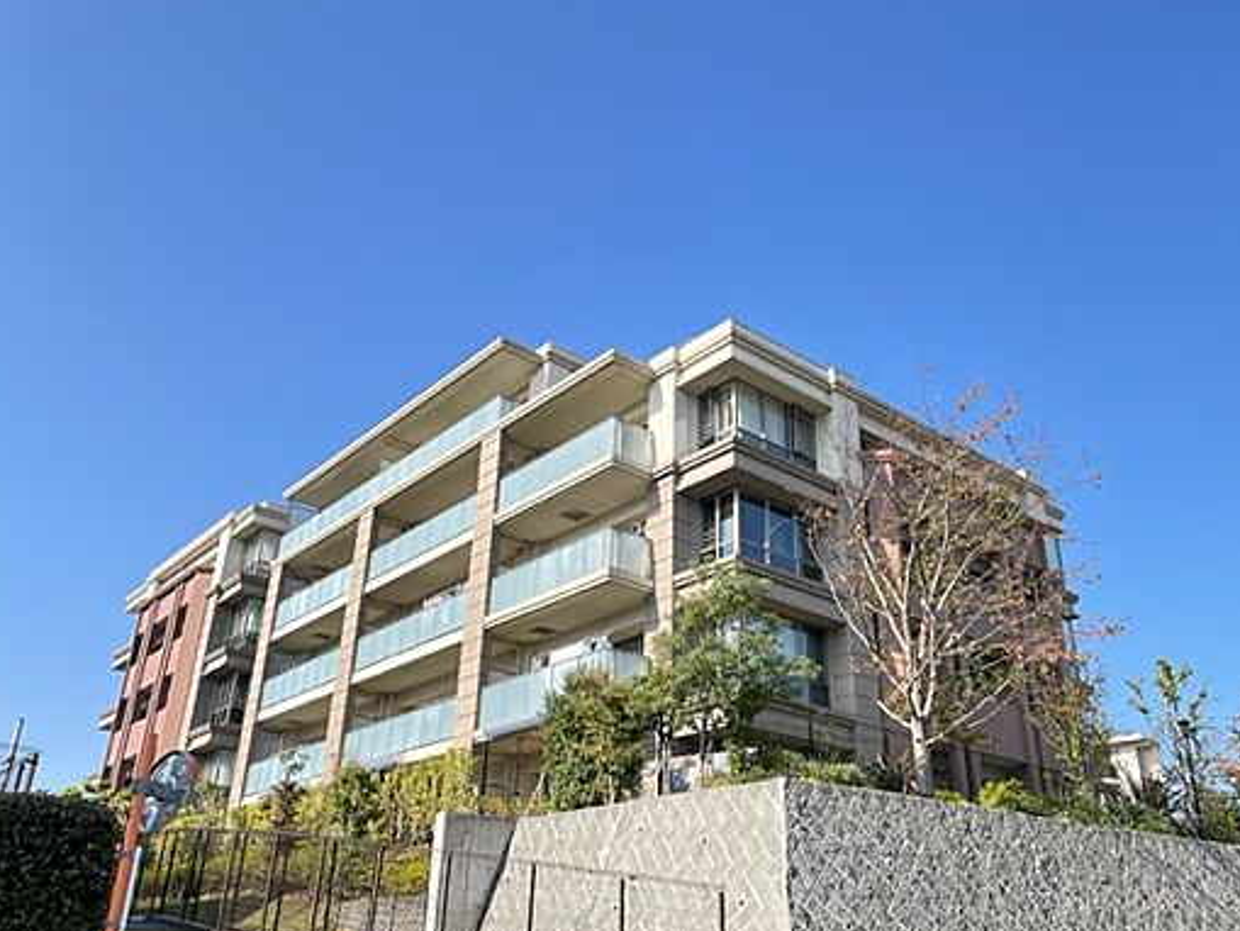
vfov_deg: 48.2
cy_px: 492
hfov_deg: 61.6
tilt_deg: +24.9
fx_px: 1039
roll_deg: -0.6
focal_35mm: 29
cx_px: 663
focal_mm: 4.2
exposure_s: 1/910
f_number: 1.6
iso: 32
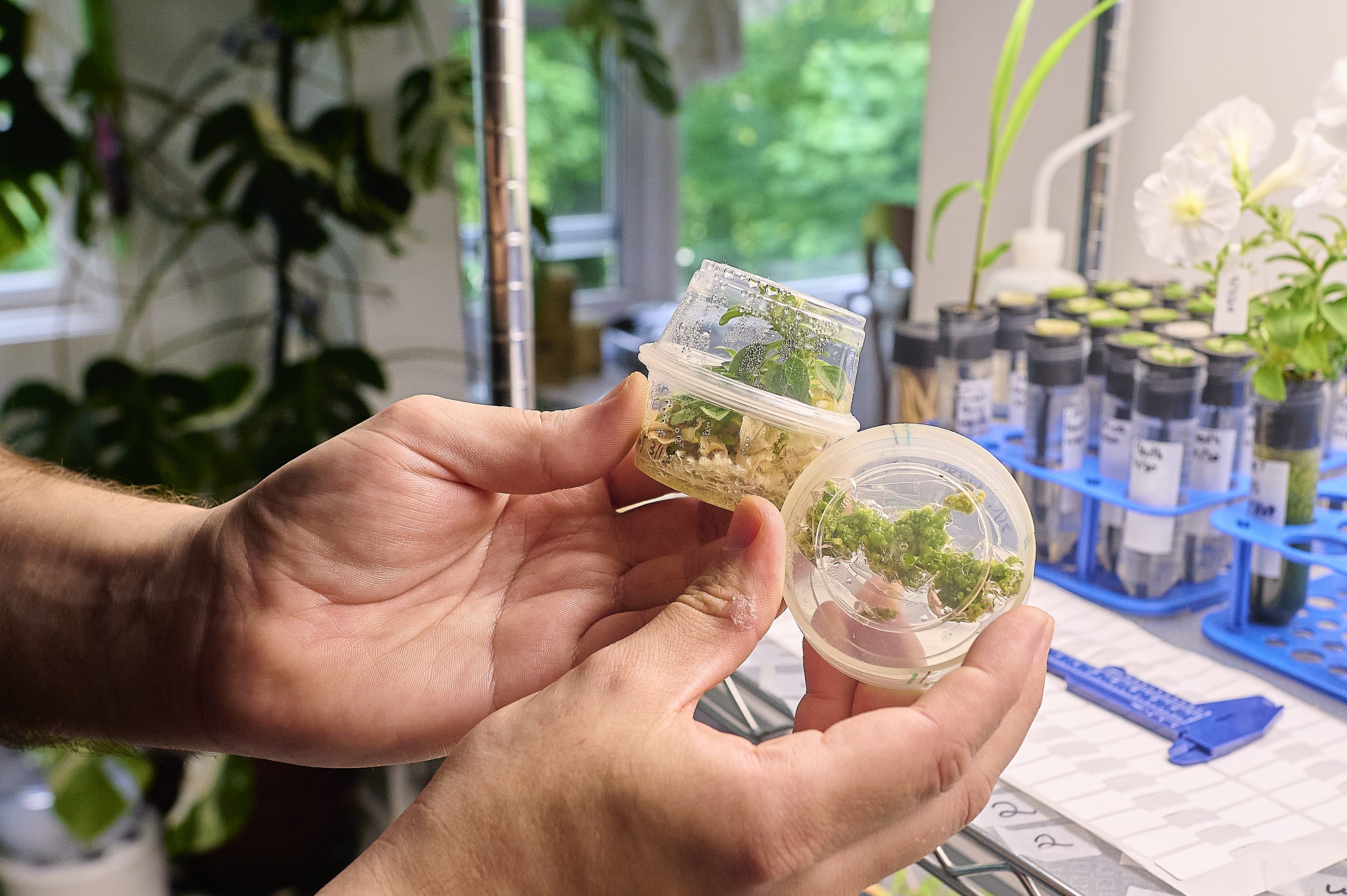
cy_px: 493
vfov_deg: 35.0
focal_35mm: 38
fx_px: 1421
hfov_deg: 50.6
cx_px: 771
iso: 640
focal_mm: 24
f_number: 4
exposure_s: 1/500
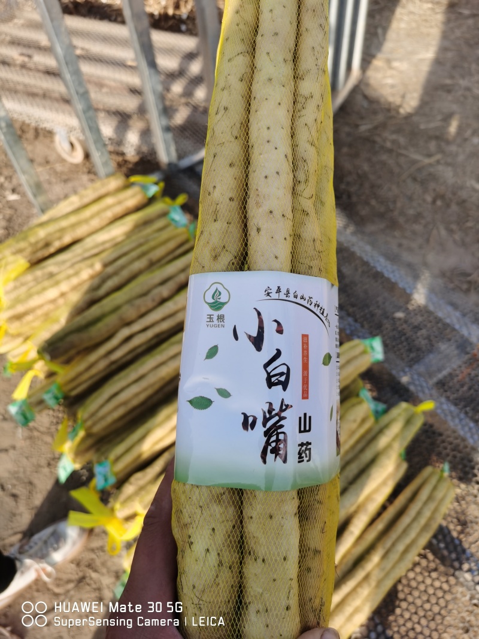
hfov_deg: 51.3
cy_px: 320
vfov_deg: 65.3
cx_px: 240
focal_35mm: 27
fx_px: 498
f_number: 1.8
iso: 50
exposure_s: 1/890
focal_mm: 5.58
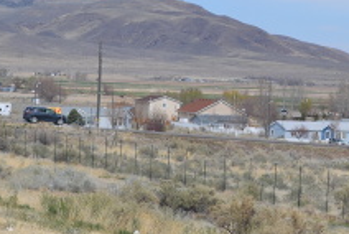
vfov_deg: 7.6
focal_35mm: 181
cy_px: 108
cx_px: 186
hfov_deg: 11.3
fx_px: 1757
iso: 100
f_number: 7.1
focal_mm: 40
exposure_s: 1/500
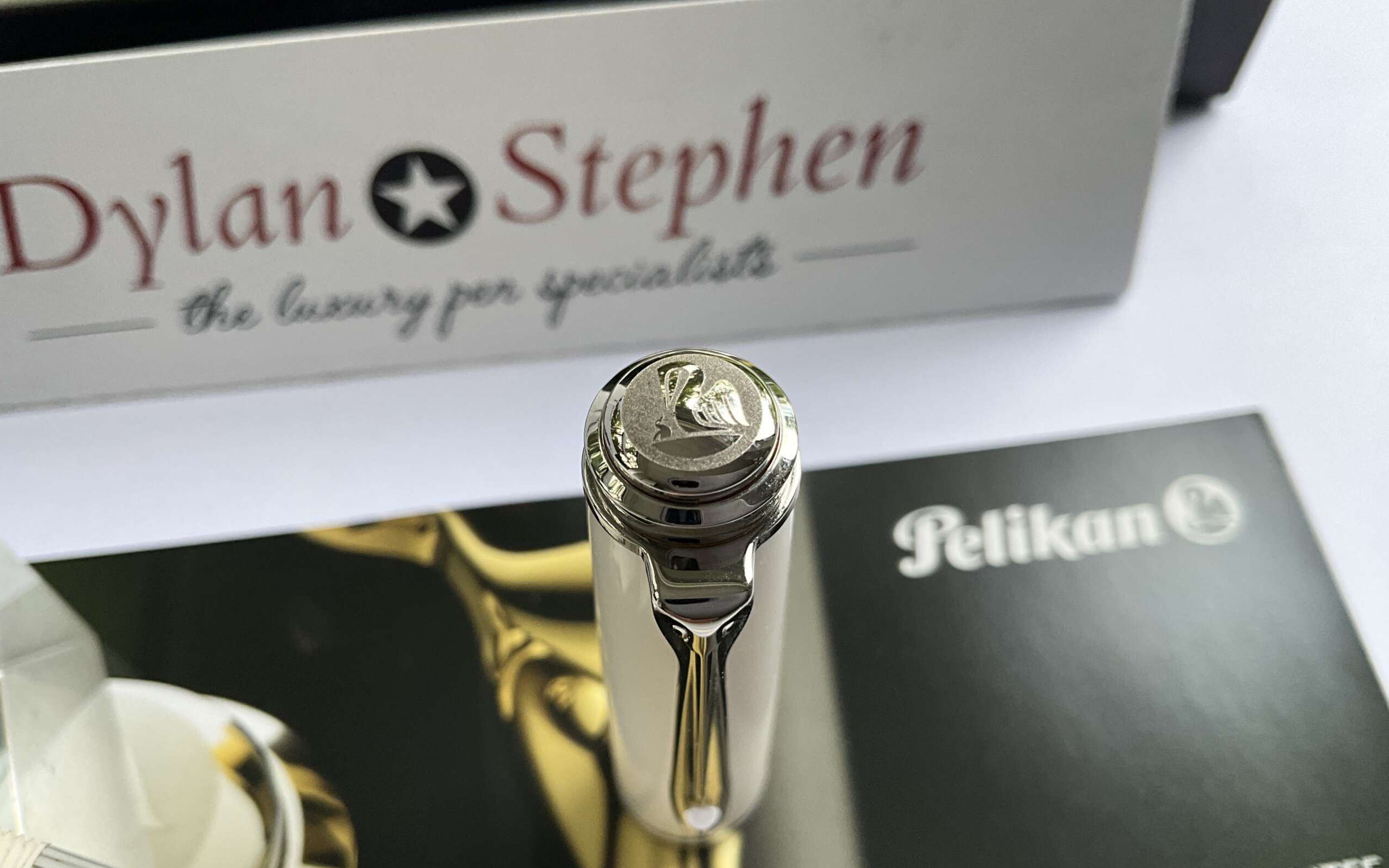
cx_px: 694
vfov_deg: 40.5
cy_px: 498
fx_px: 1174
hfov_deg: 61.2
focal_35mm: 31
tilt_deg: -61.1
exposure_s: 1/122
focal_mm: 3
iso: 50
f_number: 1.8
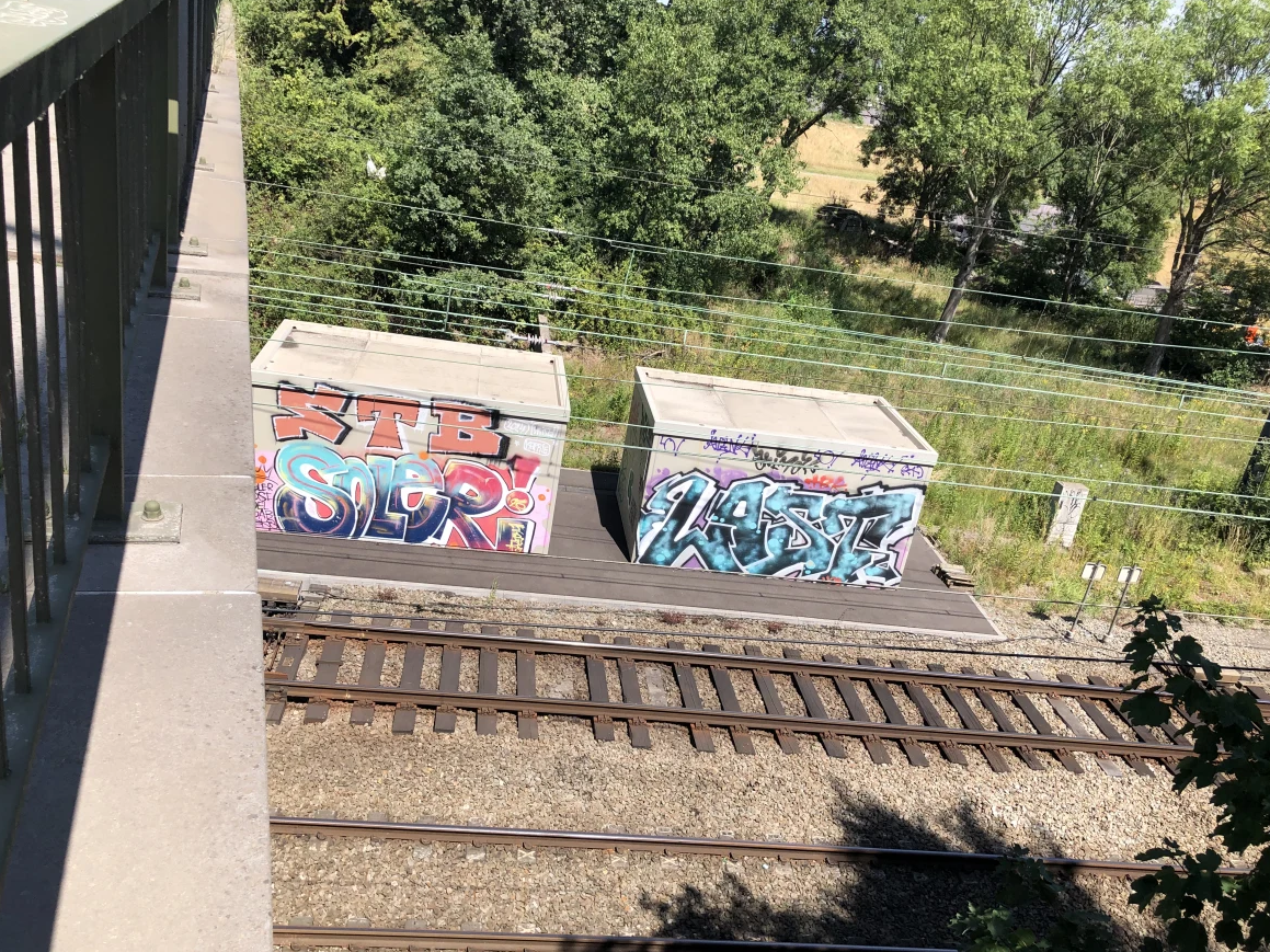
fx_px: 1064
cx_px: 647
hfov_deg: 61.7
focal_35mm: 29
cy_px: 490
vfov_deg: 48.2
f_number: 1.8
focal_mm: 4
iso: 20
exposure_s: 1/1548
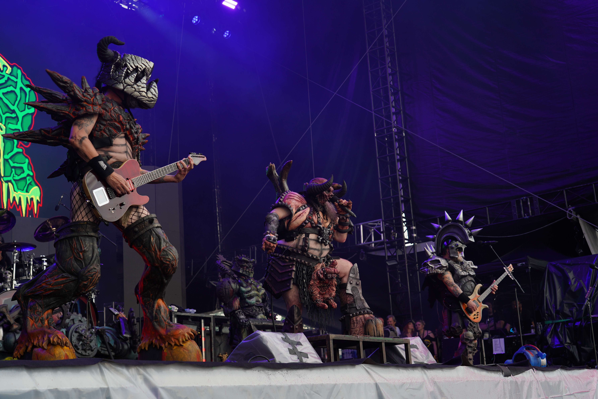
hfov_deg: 40.3
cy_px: 200
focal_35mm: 49
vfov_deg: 27.5
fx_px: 814
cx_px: 299
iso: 100
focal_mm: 49
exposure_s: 1/80
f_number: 5
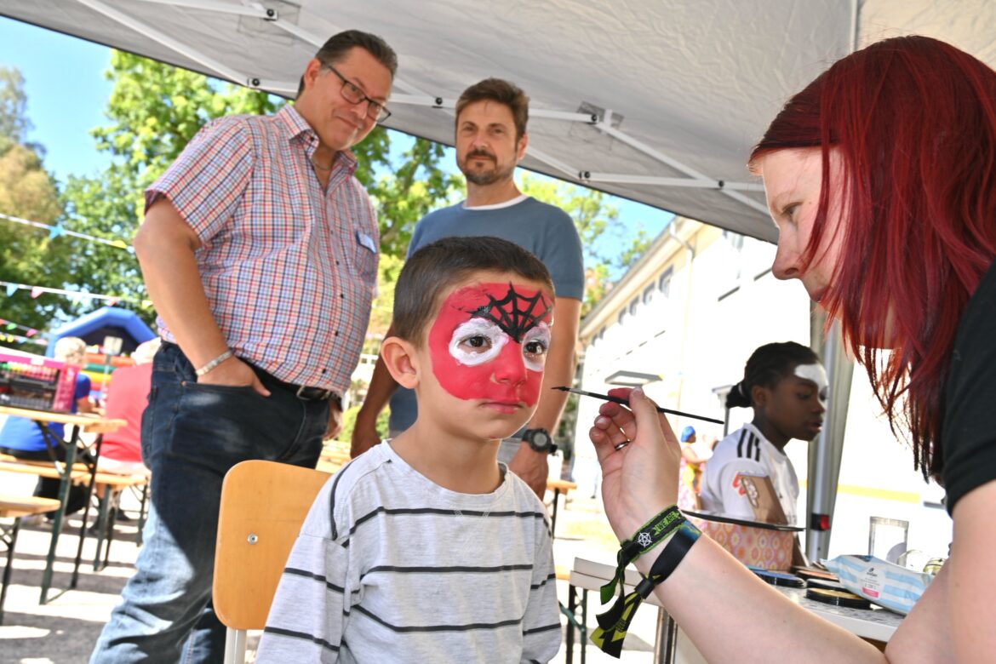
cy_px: 332
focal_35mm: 29
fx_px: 802
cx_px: 498
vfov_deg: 45.0
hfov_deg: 63.7
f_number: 7.1
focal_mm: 29
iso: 64
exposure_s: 1/100
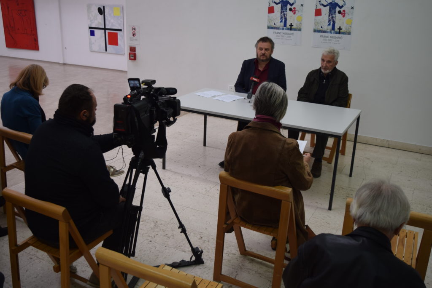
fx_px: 432
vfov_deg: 36.9
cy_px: 144
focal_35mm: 36
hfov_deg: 53.1
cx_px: 216
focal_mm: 24
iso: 400
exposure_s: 1/60
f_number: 4
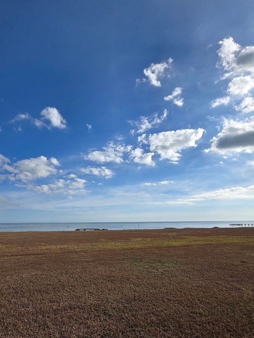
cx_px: 92
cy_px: 196
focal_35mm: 18
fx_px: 176
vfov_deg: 87.0
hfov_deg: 70.2
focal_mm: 1.7
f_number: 2.2
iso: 25
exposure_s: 1/1983
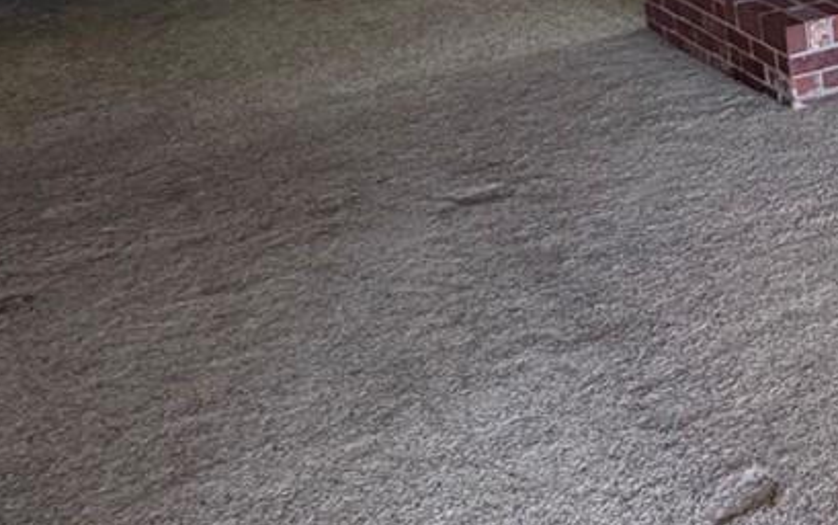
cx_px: 1541
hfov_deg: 21.4
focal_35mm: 58
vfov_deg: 20.4
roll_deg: +0.1
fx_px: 1325
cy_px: -166
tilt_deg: -9.8
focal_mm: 2.22
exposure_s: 1/70
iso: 320
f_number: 2.2
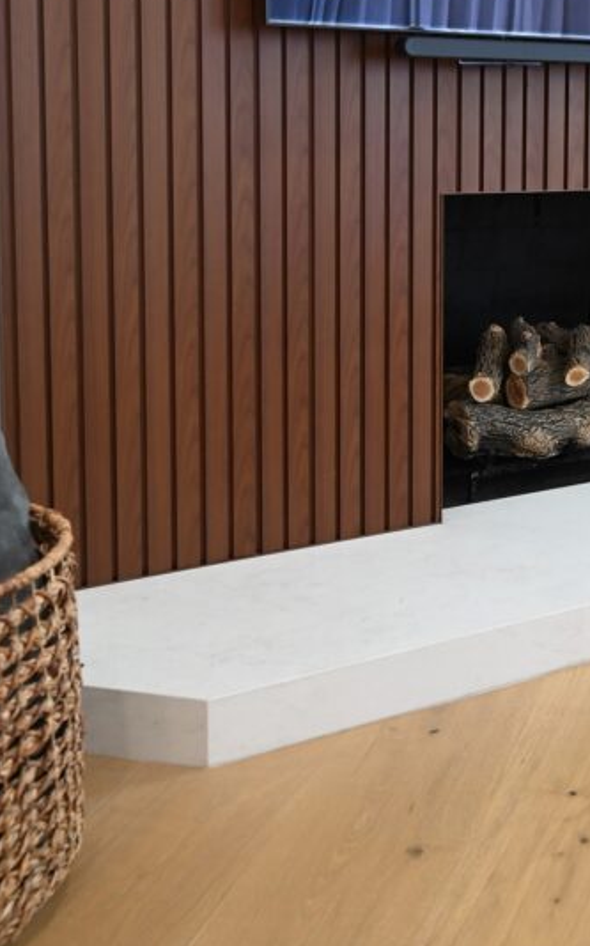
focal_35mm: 44
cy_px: 200
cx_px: 529
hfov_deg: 28.1
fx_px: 1133
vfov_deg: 43.4
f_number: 4
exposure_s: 1/100
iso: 1000
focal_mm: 22.5
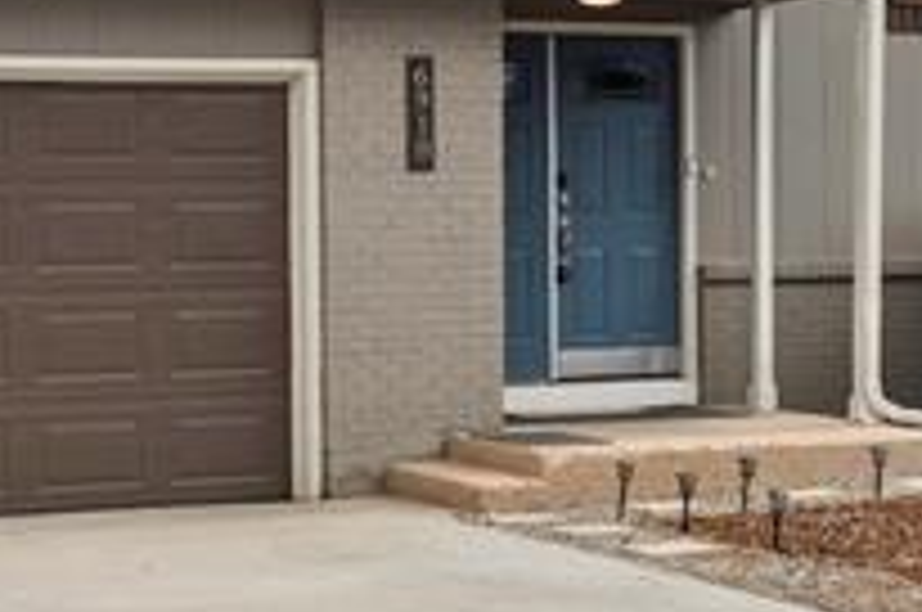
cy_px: 176
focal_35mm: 95
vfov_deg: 14.3
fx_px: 2429
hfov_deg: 21.2
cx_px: 747
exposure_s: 1/40
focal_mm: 19
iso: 100
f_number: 8
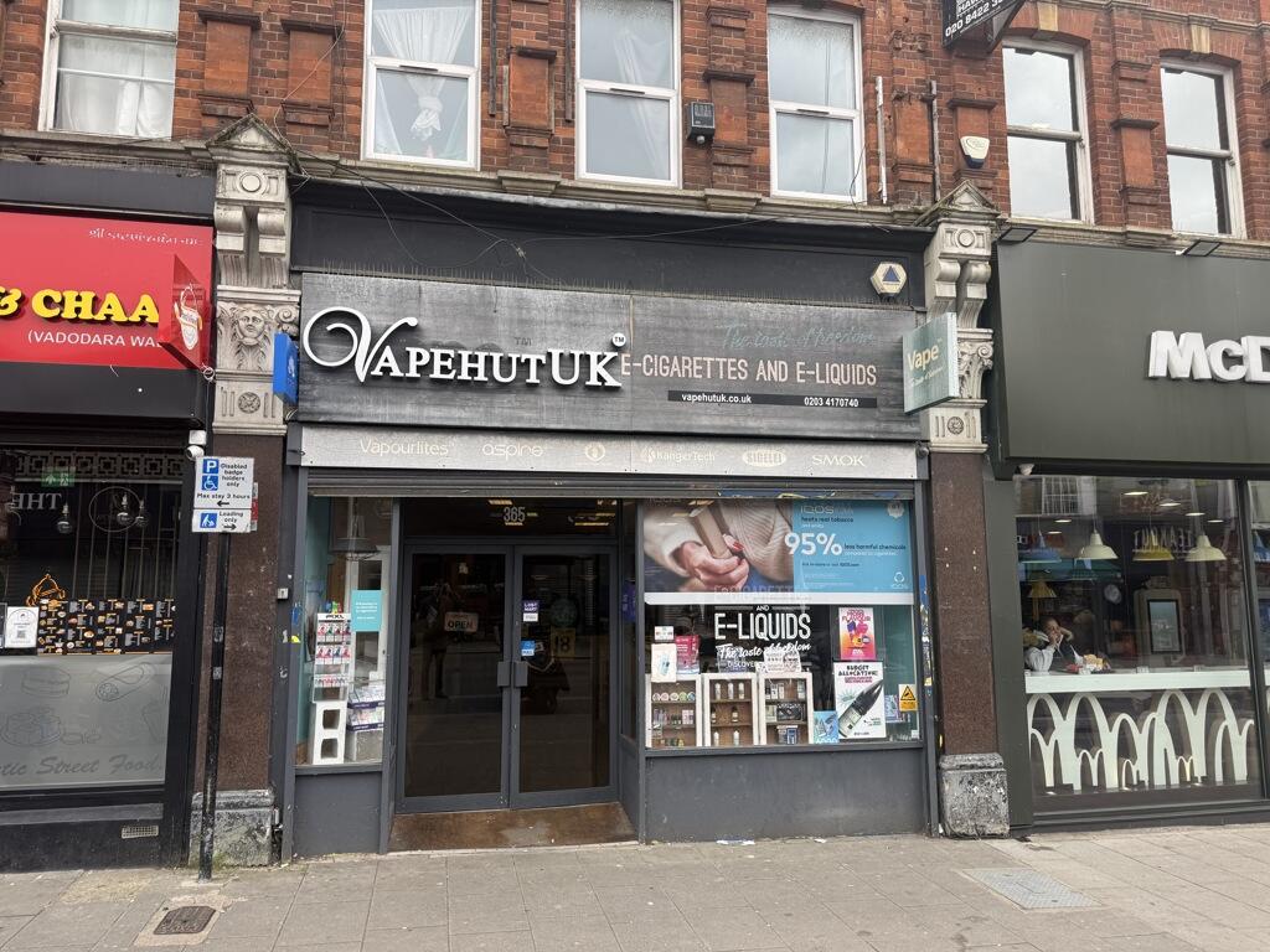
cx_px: 635
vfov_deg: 56.8
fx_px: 881
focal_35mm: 24
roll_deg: +1.0
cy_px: 476
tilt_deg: +7.8
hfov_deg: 71.6
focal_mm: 6.76
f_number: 1.78
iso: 80
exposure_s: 1/598
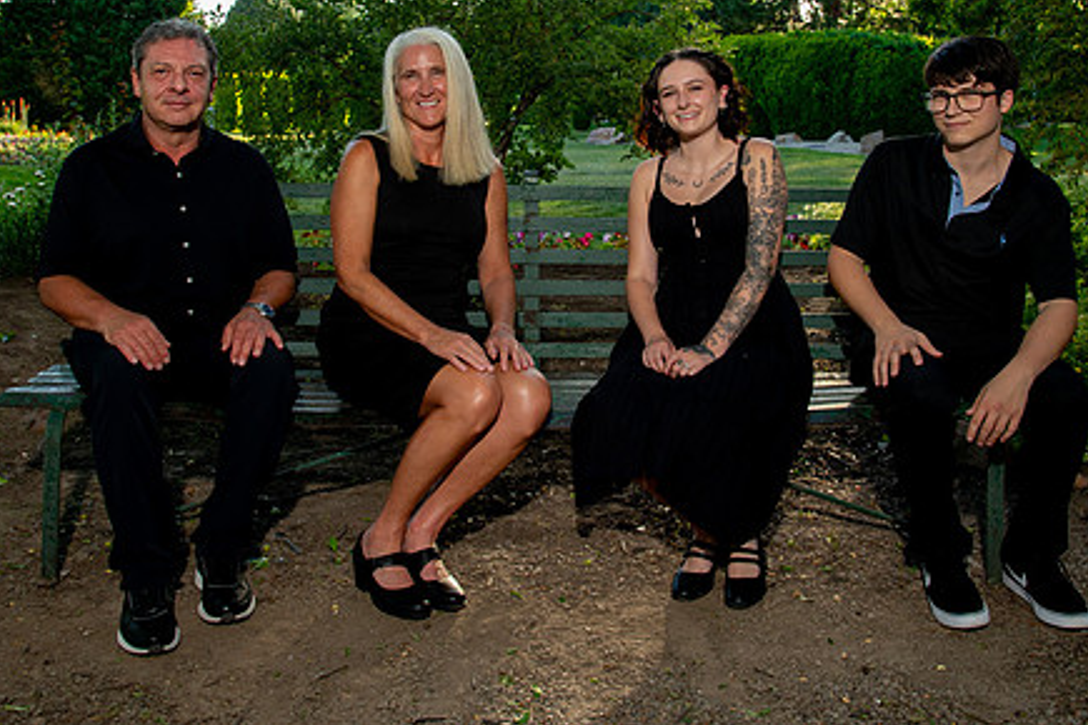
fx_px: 1209
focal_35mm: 40
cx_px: 529
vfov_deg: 33.1
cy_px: 231
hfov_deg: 48.5
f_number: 10
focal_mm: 27
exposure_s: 1/125
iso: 800
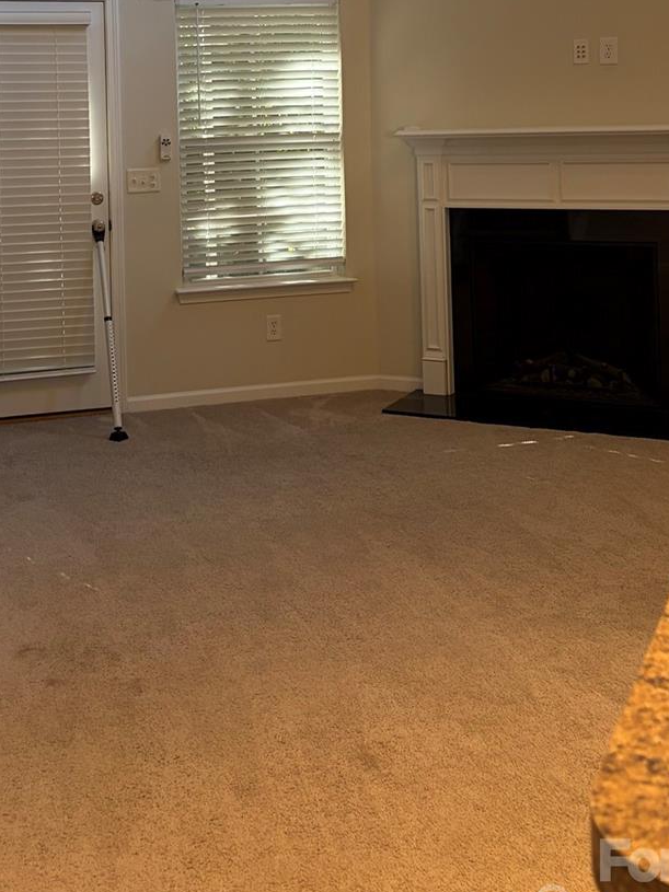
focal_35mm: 49
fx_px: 1263
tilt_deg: -1.4
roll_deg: +1.5
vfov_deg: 36.9
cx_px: 206
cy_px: 119
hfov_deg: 29.4
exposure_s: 1/60
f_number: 1.6
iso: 125
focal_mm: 5.96
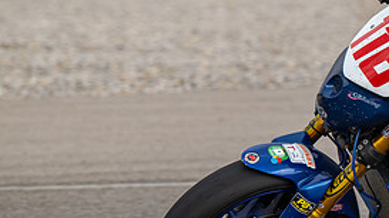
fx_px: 5740
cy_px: 59
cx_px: 410
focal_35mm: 557
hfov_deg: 3.9
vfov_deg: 2.2
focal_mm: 250
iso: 900
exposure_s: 1/1250
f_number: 6.3
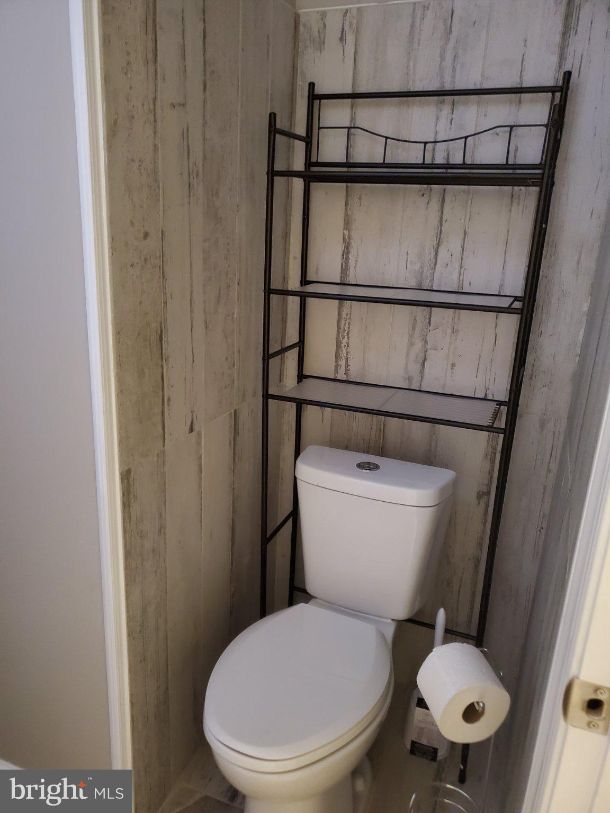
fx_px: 611
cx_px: 305
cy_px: 406
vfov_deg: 67.3
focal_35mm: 26
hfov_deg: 53.1
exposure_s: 1/13
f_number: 1.5
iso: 500
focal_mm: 4.3
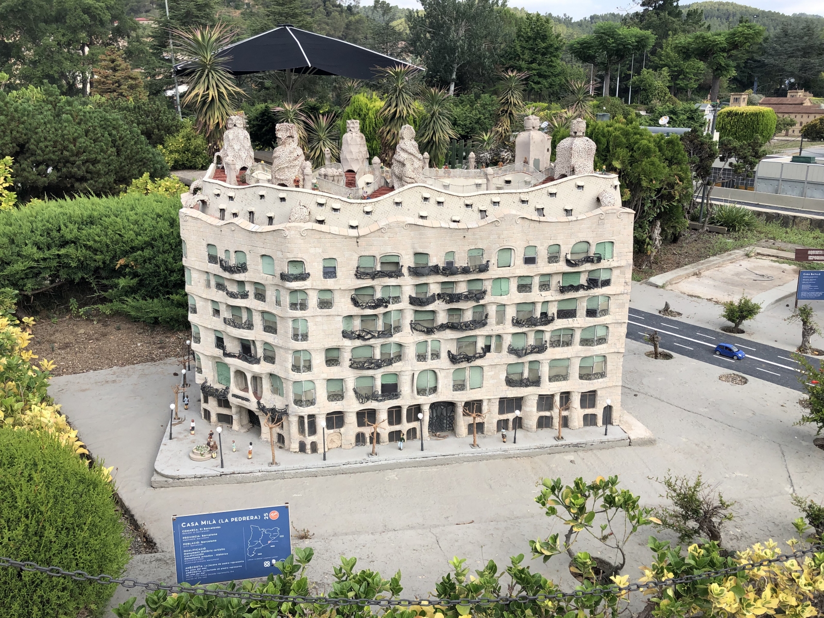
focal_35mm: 28
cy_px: 309
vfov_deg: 49.7
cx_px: 412
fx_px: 667
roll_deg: +0.6
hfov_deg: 63.4
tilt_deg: -18.4
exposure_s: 1/1066
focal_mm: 3.99
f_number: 1.8
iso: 20
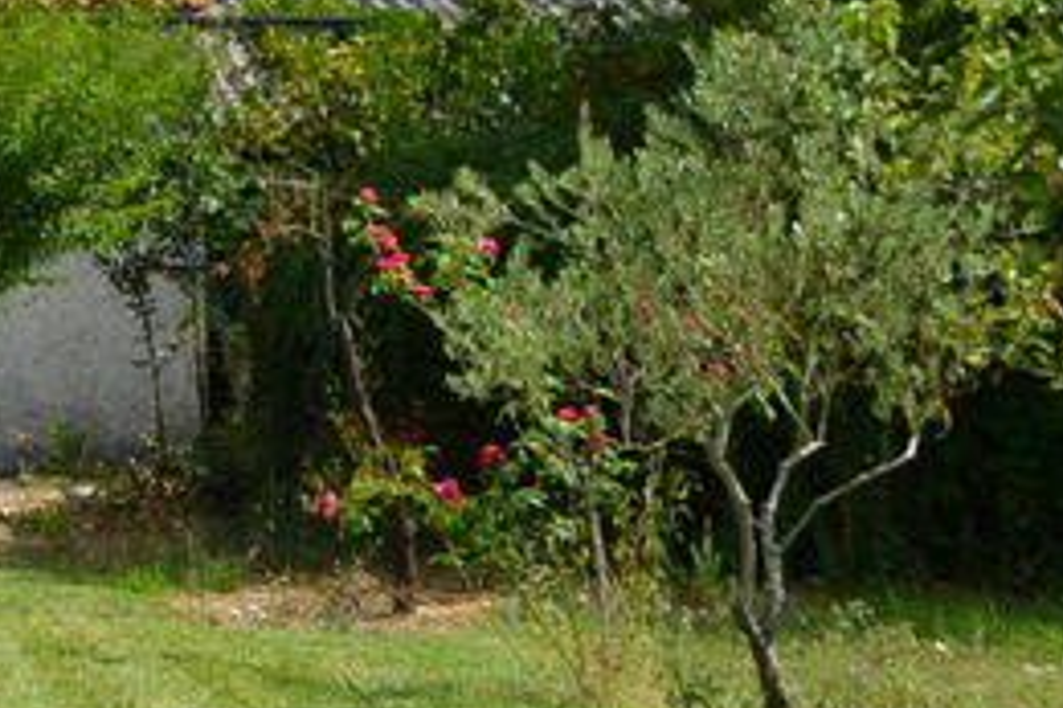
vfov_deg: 10.6
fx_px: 3748
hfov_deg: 14.2
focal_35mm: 127
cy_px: -166
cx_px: -867
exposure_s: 1/250
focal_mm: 22
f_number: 8
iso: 100
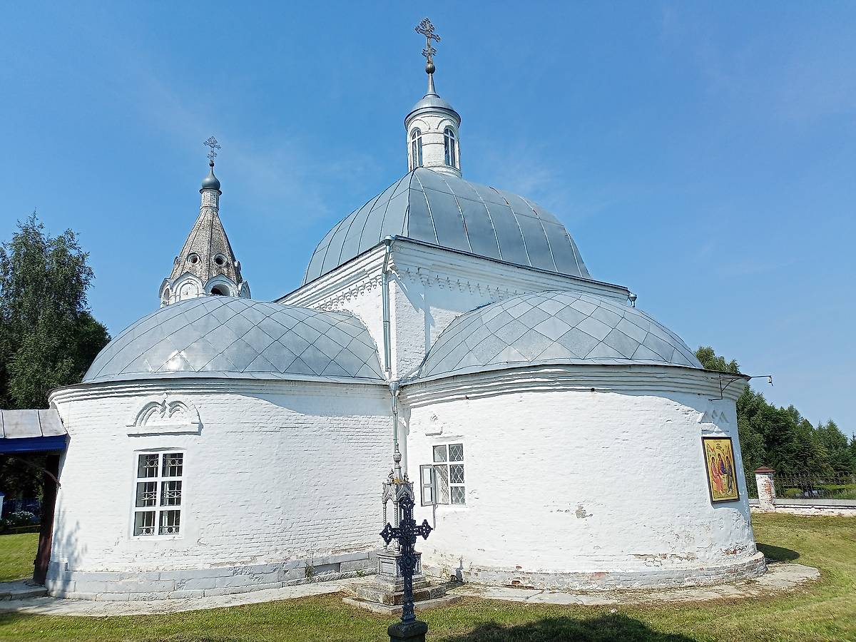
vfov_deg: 49.7
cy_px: 321
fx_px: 692
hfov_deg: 63.4
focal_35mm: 28
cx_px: 428
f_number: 1.8
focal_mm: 4.69
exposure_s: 1/5618
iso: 116
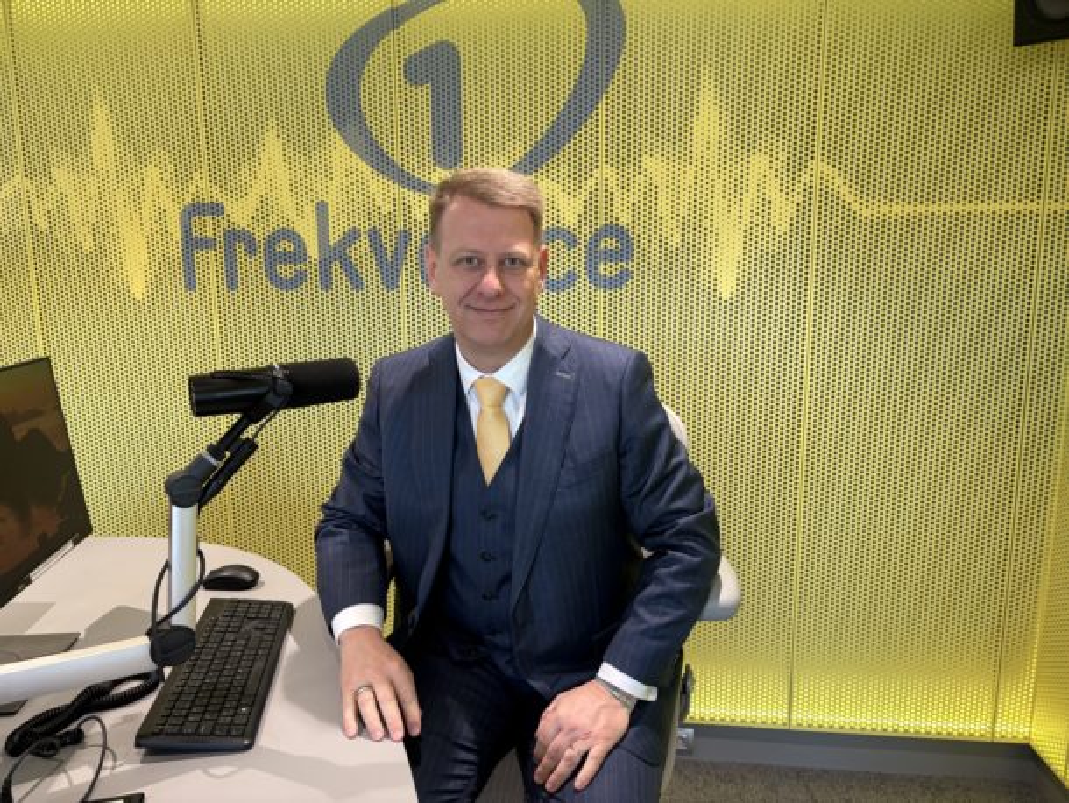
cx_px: 534
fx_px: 803
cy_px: 402
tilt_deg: -9.2
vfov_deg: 53.1
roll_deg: +0.5
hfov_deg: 67.3
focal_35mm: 26
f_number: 1.6
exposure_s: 1/64
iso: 125
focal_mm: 5.96
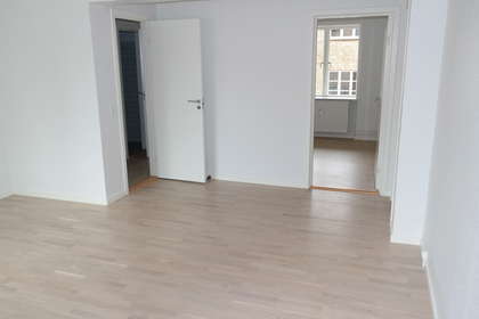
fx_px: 399
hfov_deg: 61.9
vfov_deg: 43.6
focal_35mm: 30
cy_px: 160
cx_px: 240
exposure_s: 1/40
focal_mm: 20
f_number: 4.5
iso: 200
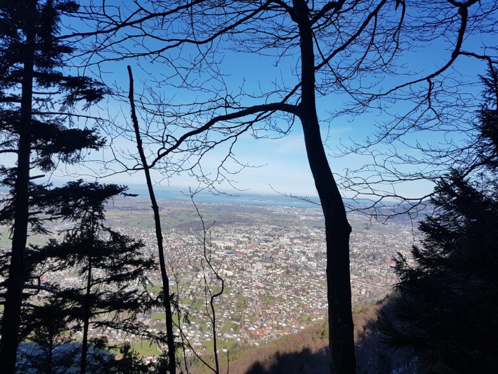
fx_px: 374
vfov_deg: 53.1
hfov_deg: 67.3
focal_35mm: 26
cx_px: 249
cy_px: 187
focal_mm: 4.2
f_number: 1.7
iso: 40
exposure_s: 1/2360
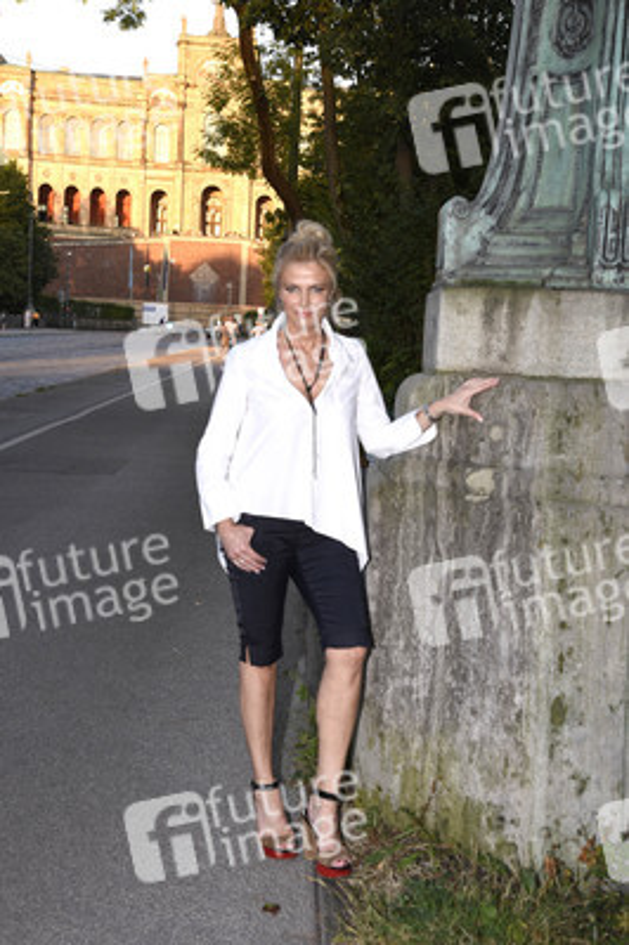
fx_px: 1444
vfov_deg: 36.3
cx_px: 314
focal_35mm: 55
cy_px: 472
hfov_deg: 24.6
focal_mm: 55
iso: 640
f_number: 8
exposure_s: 1/160
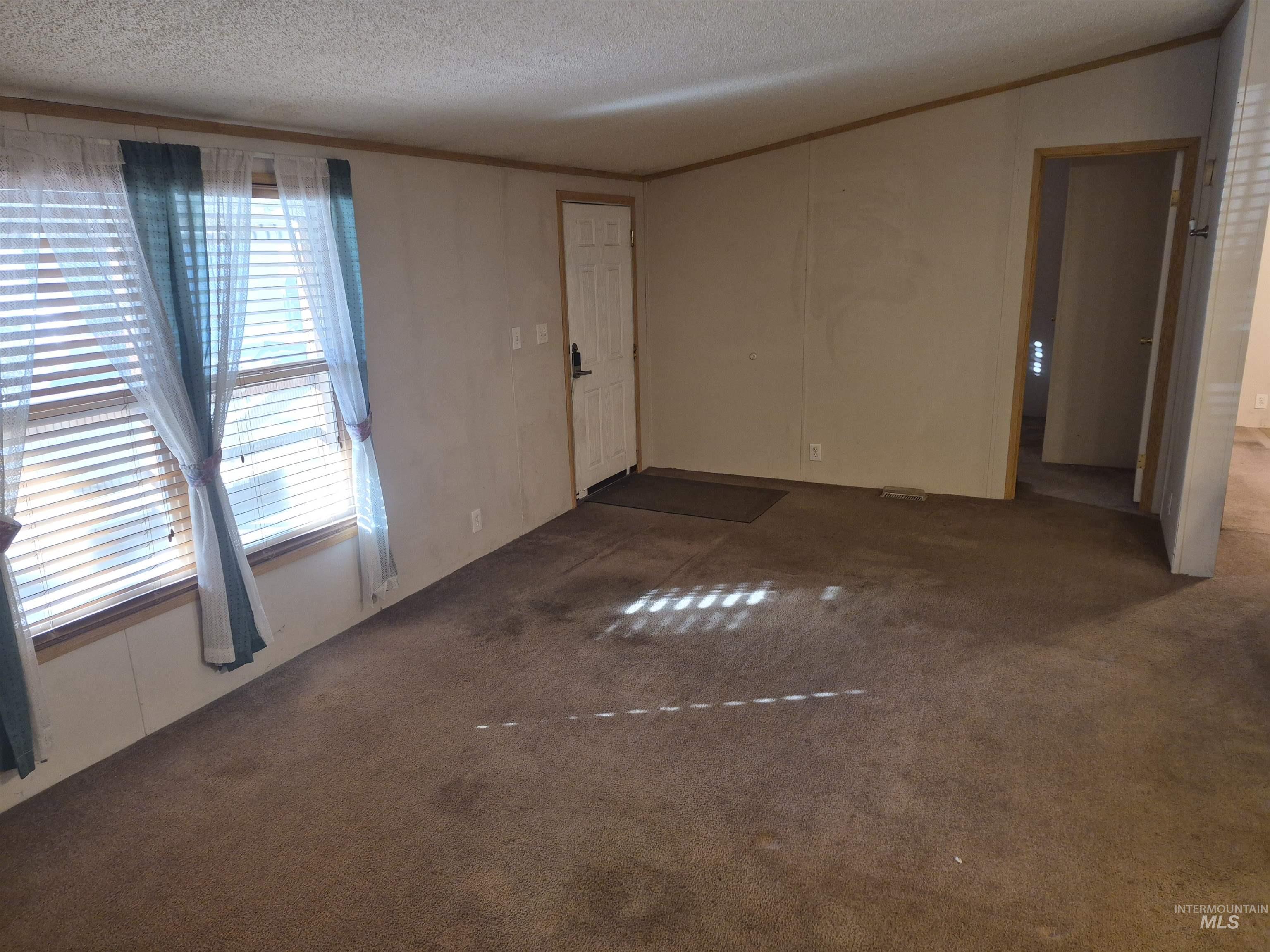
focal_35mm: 23
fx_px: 844
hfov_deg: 73.9
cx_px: 635
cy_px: 476
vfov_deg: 58.9
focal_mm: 5.4
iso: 500
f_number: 1.8
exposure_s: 1/120
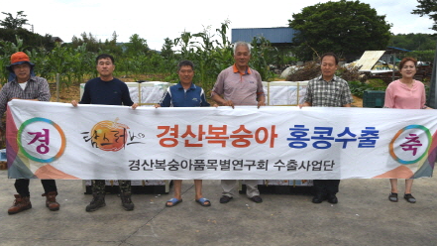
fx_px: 440
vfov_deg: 31.2
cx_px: 218
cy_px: 120
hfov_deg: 52.8
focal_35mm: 38
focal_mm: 32
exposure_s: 1/640
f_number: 13
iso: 500
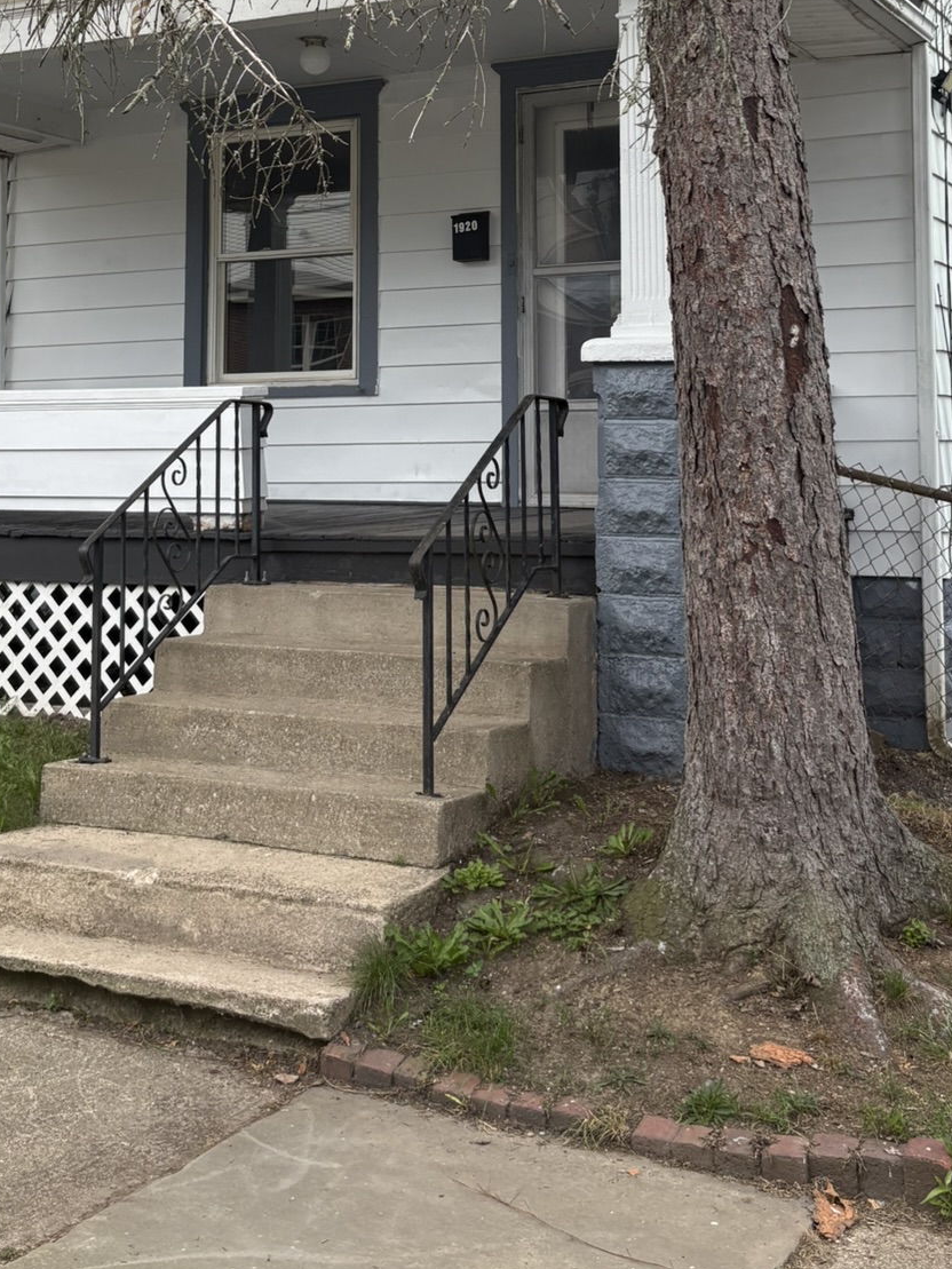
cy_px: 240
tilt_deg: +6.7
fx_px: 1760
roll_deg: +0.5
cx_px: 445
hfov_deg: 30.3
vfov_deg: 38.1
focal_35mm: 48
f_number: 1.6
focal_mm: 5.96
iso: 64
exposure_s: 1/945
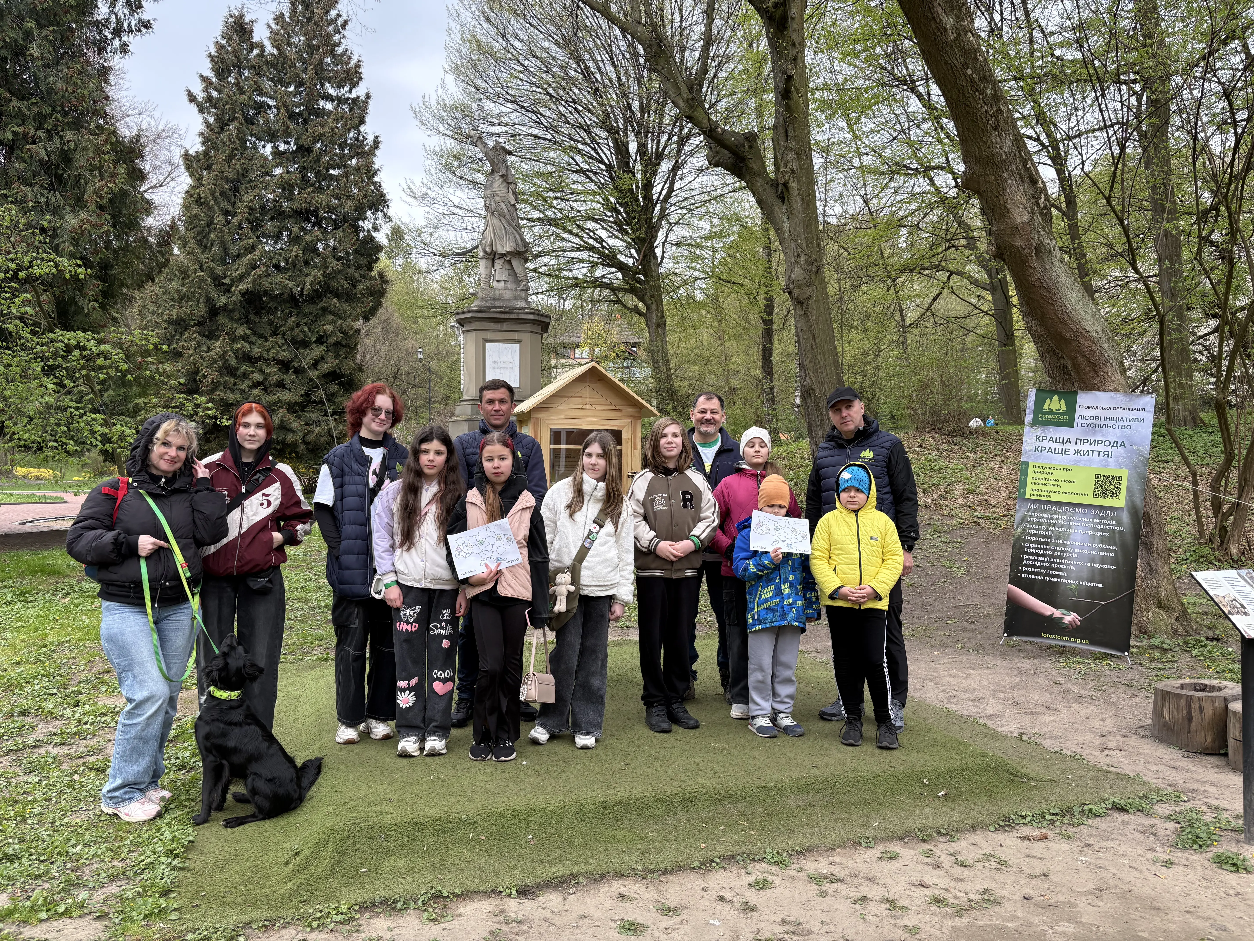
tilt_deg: +2.2
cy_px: 470
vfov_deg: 53.1
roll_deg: -0.7
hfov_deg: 67.3
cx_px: 627
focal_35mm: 26
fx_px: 942
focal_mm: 5.96
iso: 64
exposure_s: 1/395
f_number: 1.6
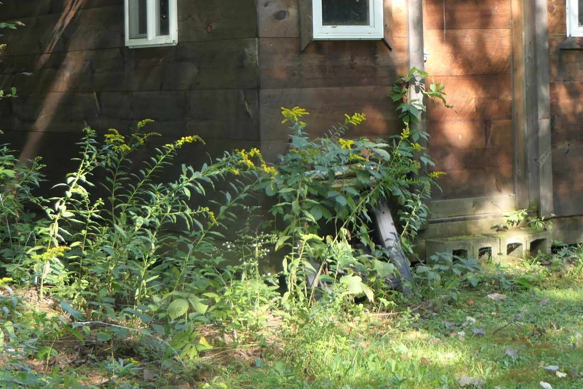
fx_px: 1376
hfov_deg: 23.9
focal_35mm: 85
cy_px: -11
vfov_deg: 15.7
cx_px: 332
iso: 200
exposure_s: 1/80
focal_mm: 13.2
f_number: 3.3
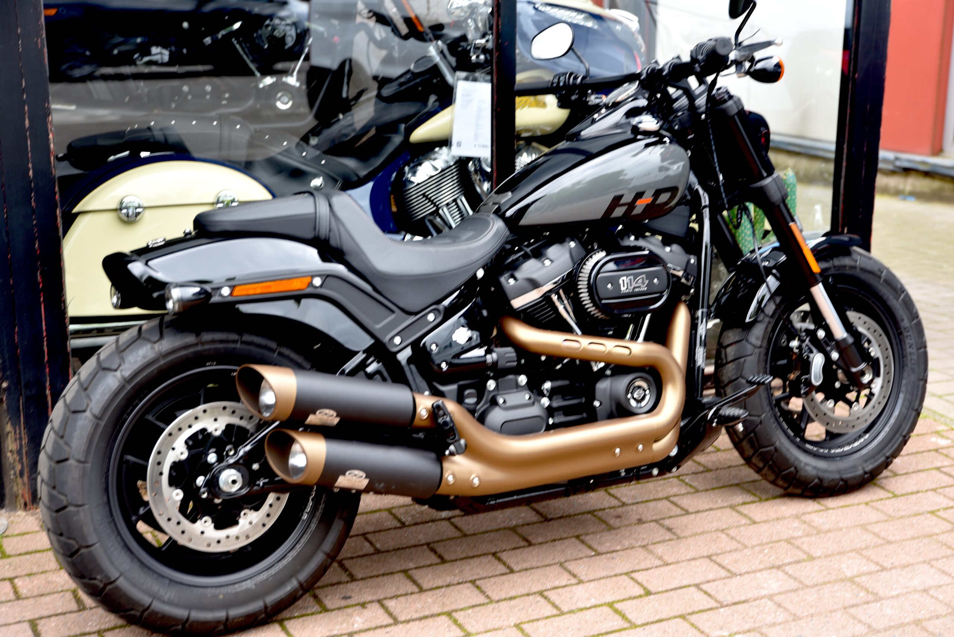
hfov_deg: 35.6
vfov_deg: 24.2
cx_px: 477
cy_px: 318
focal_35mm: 56
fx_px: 1485
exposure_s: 1/60
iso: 100
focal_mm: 56
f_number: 3.5
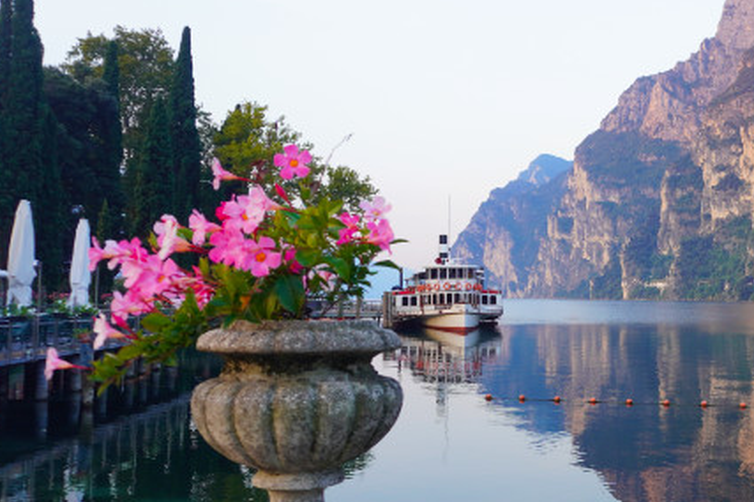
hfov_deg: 40.0
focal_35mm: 45
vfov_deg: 29.8
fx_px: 942
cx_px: 694
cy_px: 252
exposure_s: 1/60
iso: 125
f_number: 4
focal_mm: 16
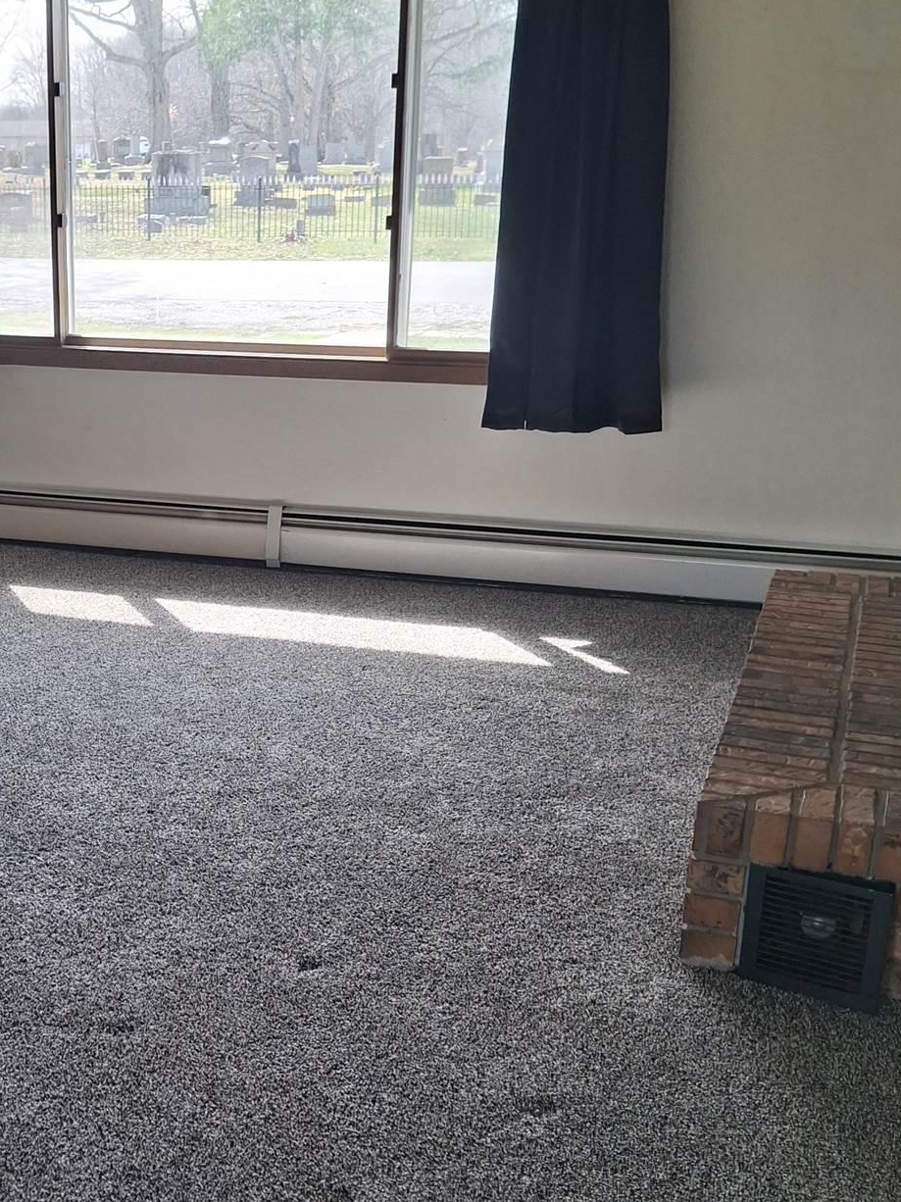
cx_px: 155
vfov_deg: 40.3
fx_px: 1632
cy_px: 725
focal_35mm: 47
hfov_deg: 30.0
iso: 32
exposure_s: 1/139
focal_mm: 4.69
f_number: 1.8
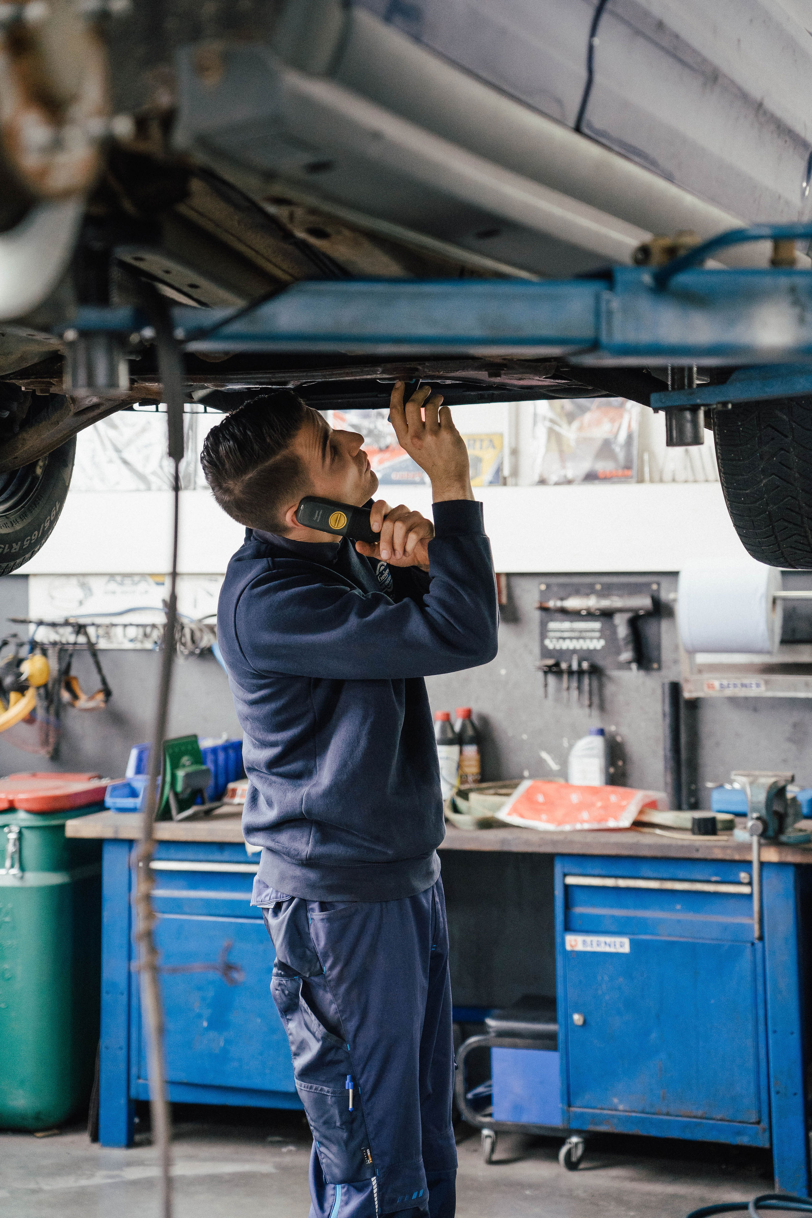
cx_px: 406
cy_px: 609
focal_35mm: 79
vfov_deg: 25.7
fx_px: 2673
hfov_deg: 17.3
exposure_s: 1/160
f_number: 4
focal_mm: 79
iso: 2500
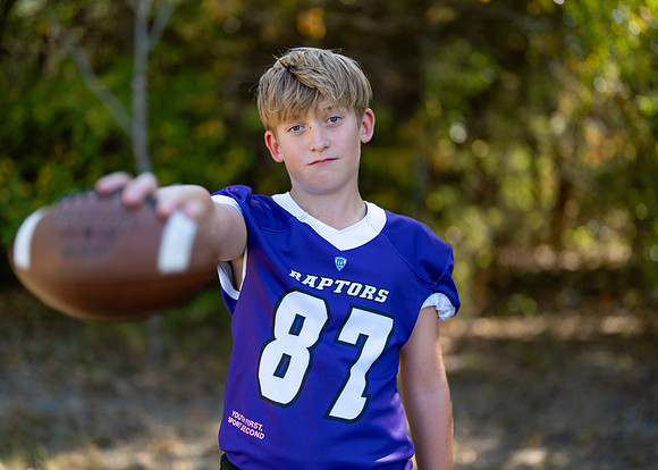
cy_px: 235
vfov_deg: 27.0
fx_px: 979
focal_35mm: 52
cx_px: 329
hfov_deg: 37.2
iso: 100
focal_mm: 50
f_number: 1.2
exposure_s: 1/2000
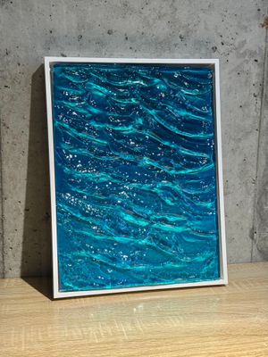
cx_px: 134
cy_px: 178
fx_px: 495
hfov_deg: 30.3
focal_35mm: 48
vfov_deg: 39.7
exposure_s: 1/100
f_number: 1.8
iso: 80
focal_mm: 6.8
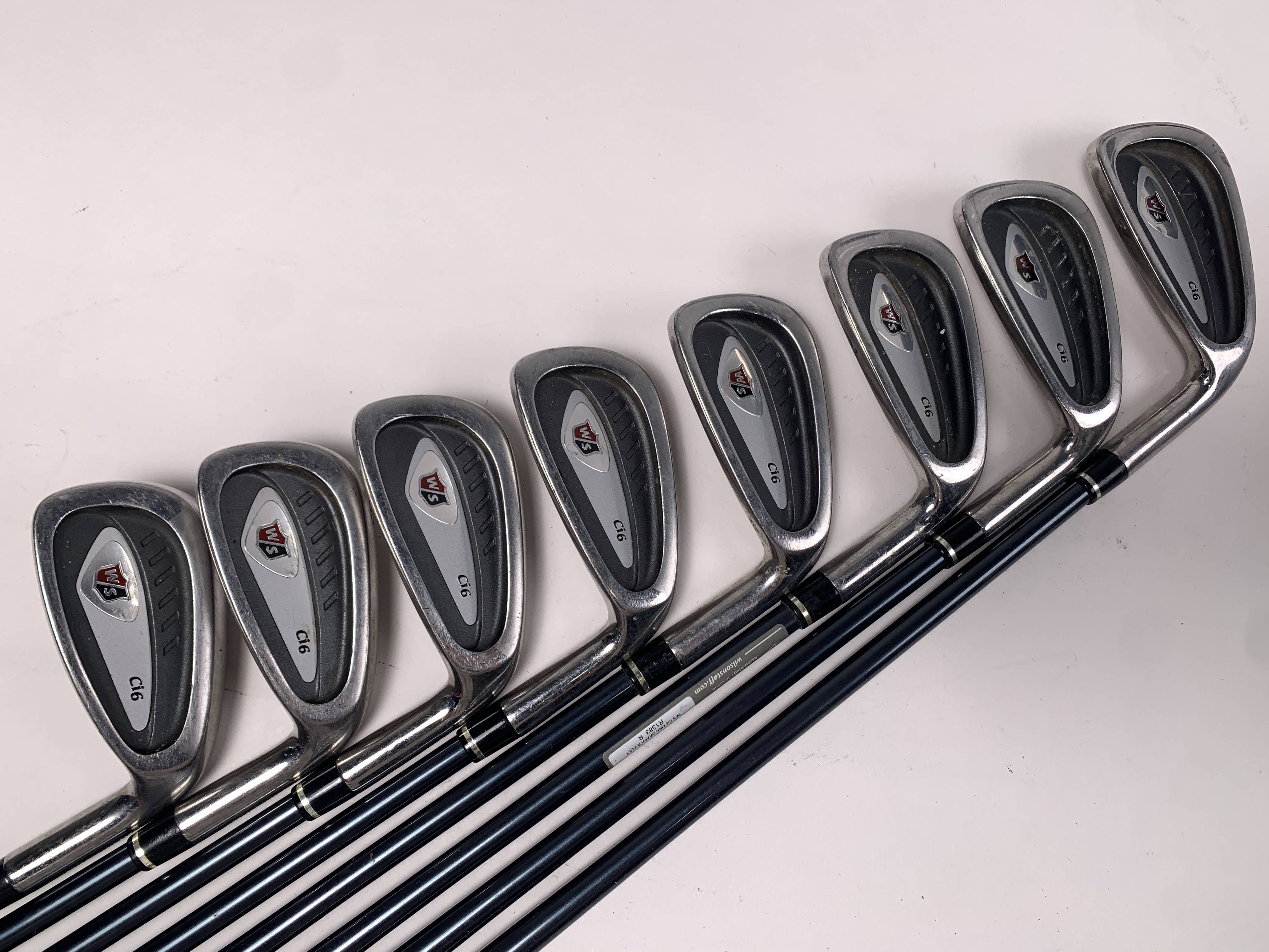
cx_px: 634
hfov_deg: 67.3
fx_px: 953
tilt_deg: -80.4
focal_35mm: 26
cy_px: 476
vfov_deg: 53.1
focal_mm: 4.25
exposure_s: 1/223
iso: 25
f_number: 1.8
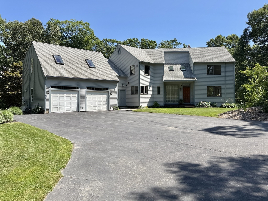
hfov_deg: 71.6
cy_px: 100
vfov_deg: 56.8
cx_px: 134
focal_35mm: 24
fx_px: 186
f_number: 1.78
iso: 80
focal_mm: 6.76
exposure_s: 1/3584
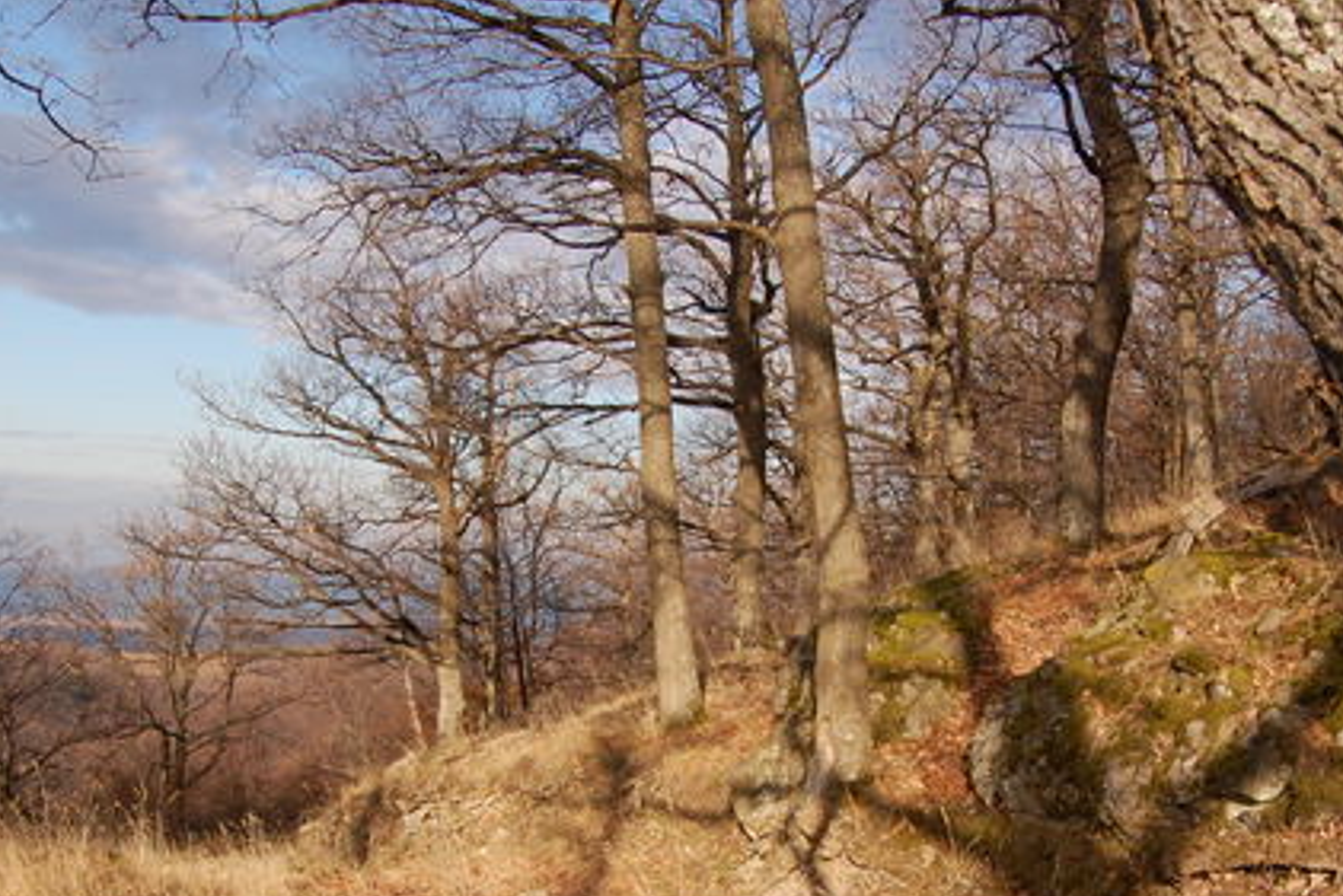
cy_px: 676
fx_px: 1530
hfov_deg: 47.4
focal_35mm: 41
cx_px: 686
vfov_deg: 32.0
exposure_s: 1/320
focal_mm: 18
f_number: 9
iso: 400
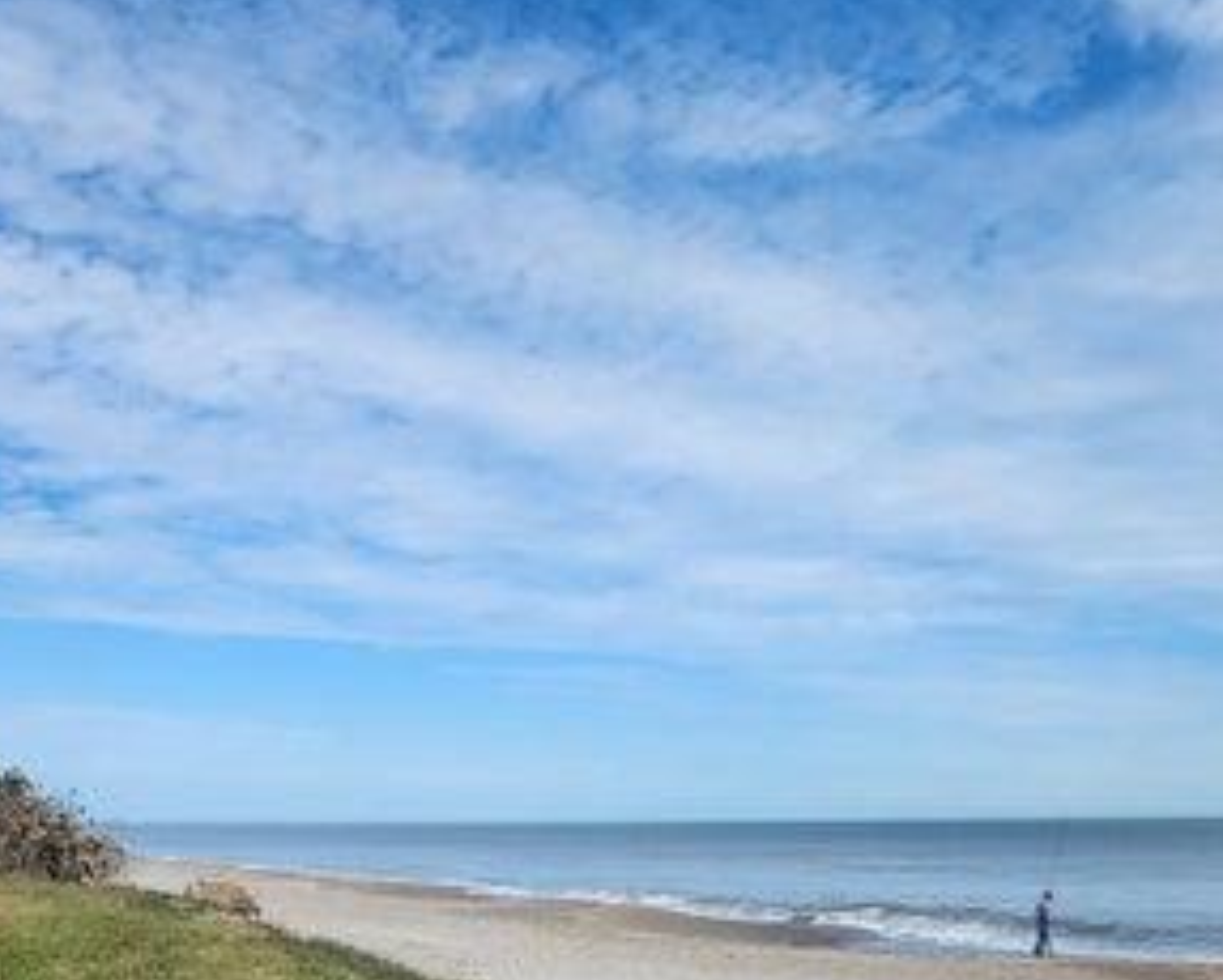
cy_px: 925
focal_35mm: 50
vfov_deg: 28.8
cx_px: 558
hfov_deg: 37.3
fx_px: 1811
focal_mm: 6.4
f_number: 1.8
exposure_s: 1/1571
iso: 12
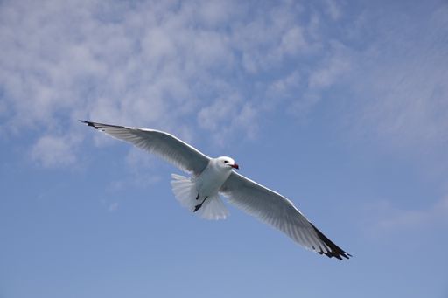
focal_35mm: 68
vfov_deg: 20.0
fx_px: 846
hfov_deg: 29.7
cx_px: 224
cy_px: 149
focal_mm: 24.79
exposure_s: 1/1600
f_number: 3.5
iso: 125
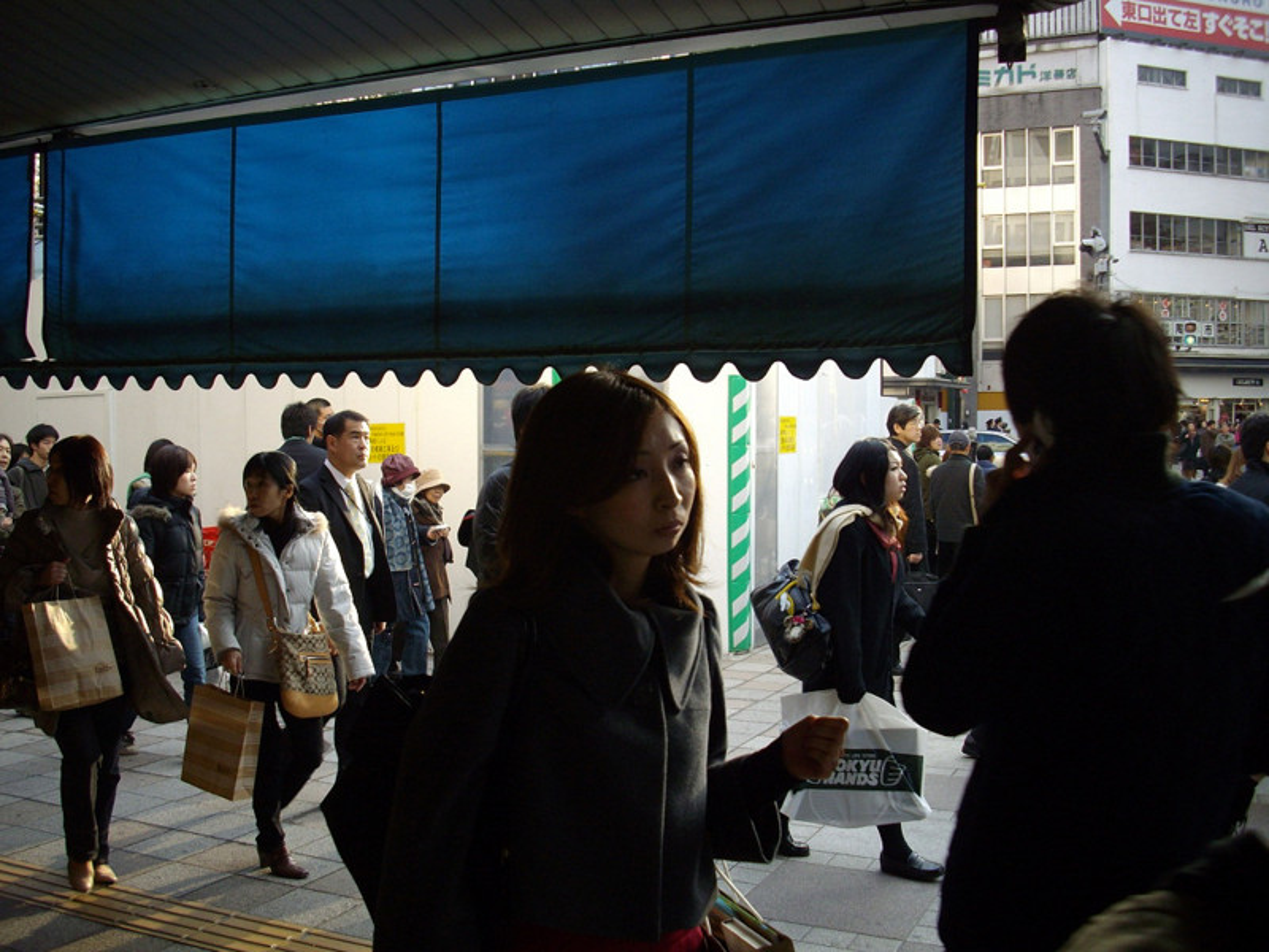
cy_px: 476
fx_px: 1356
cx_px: 634
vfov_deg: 38.7
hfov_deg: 50.1
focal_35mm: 37
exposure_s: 1/125
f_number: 2.8
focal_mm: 6.2
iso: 80
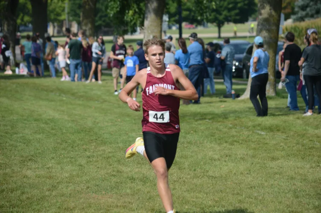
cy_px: 106
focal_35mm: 195
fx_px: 1737
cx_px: 160
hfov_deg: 10.6
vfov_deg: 7.0
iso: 400
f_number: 4.8
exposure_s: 1/2000
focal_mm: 130
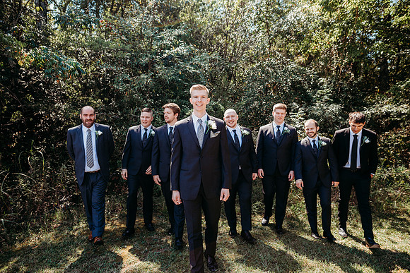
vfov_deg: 53.2
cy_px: 136
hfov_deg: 73.7
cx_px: 205
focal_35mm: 24
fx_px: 273
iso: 100
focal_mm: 24
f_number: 2.8
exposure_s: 1/400
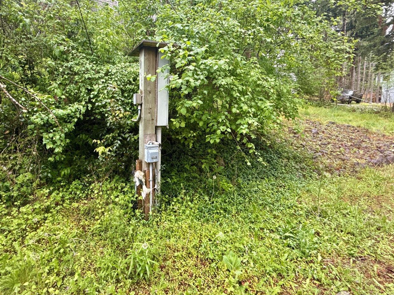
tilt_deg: -3.6
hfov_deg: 87.0
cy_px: 123
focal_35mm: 18
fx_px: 205
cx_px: 163
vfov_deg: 71.1
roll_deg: -0.3
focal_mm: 2.22
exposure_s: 1/99
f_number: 2.2
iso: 200
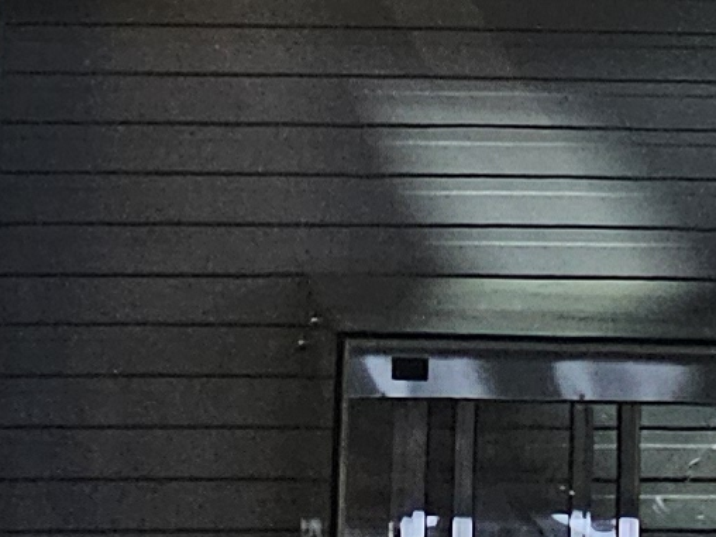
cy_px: -874
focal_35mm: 189
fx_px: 3909
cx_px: 438
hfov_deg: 10.5
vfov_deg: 7.2
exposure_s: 1/120
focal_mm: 5
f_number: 1.8
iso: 400
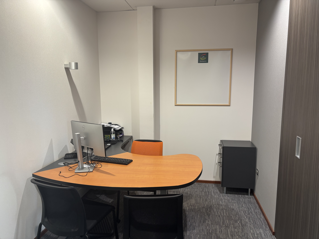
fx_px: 240
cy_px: 120
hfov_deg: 67.3
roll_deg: -0.1
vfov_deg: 53.1
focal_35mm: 26
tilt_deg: -9.0
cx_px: 160
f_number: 1.6
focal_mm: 5.96
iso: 80
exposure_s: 1/50
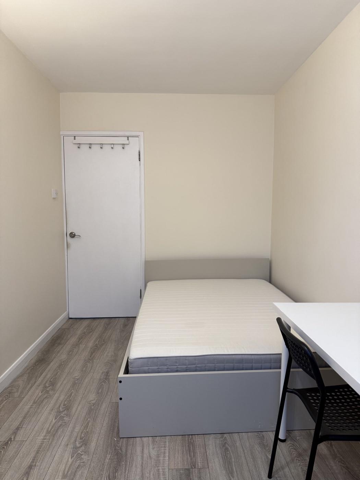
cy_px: 240
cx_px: 180
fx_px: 333
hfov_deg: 56.8
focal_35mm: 24
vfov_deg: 71.6
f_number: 1.78
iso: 200
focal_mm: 6.76
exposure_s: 1/121
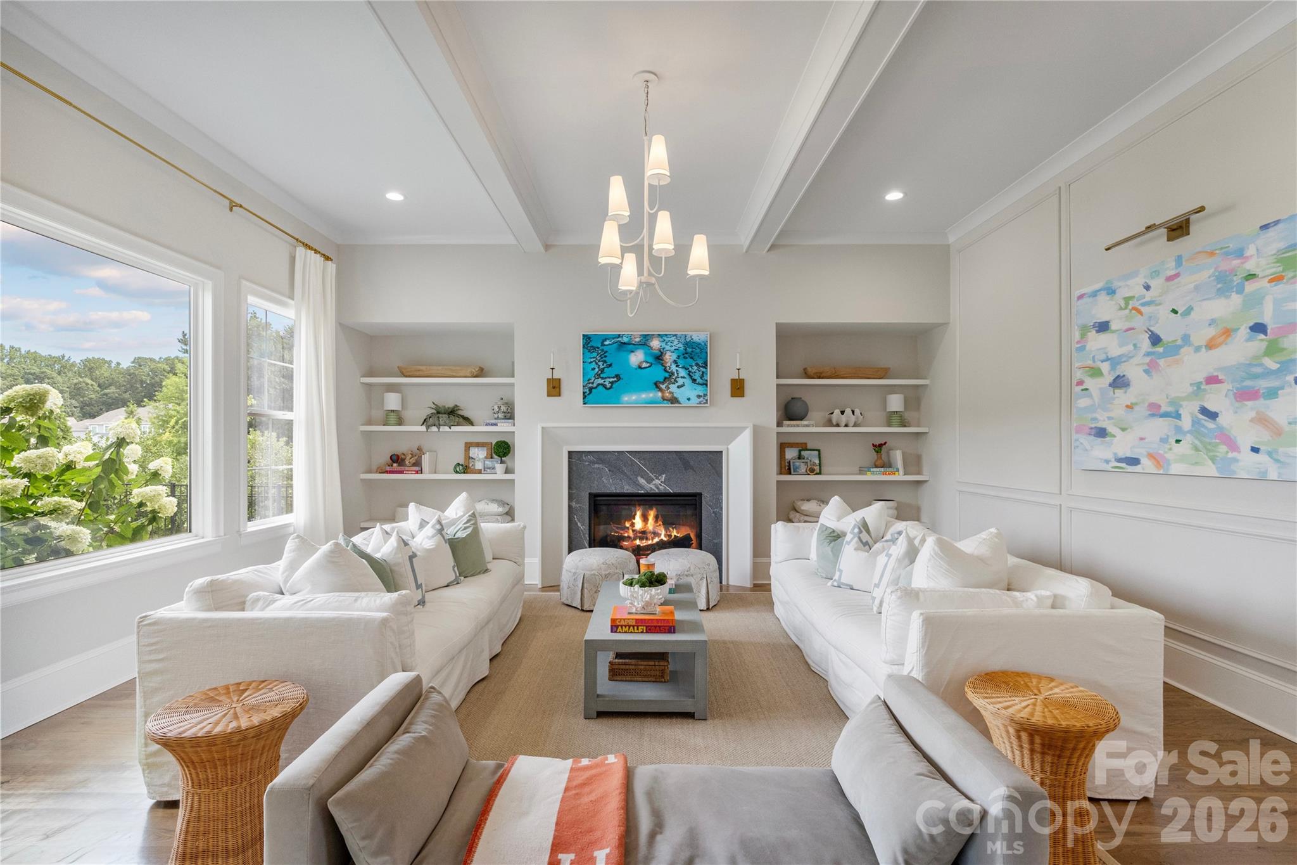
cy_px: 432
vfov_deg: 72.0
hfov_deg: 95.0
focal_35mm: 16
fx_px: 594
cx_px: 648
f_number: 5.6
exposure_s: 1/30
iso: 1600
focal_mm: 11
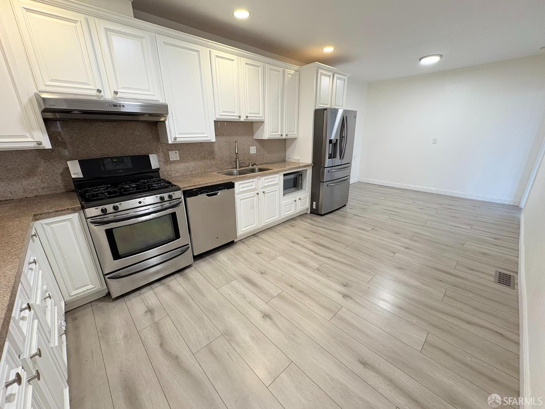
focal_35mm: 14
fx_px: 220
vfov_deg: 85.7
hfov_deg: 102.1
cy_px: 204
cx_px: 272
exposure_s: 1/60
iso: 200
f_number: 2.2
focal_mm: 2.22
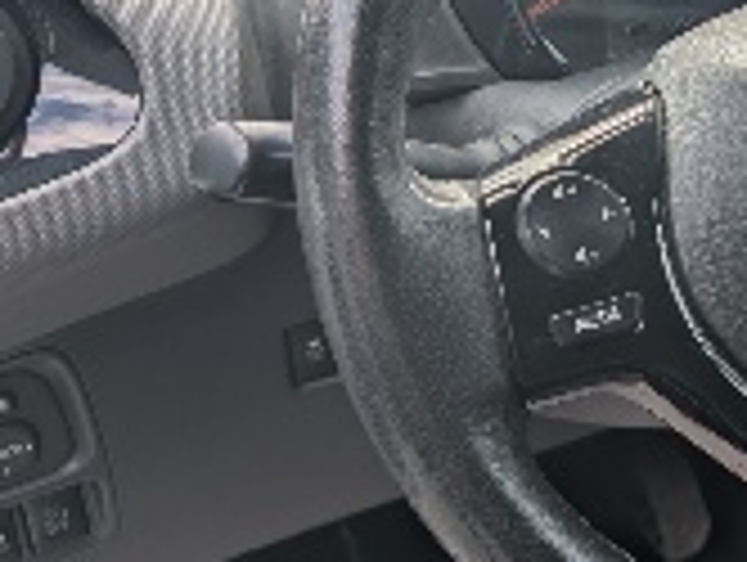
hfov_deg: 28.6
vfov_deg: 24.1
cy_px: 117
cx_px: 855
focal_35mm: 60
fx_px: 1297
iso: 17
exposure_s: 1/419
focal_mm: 6.9
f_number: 1.68
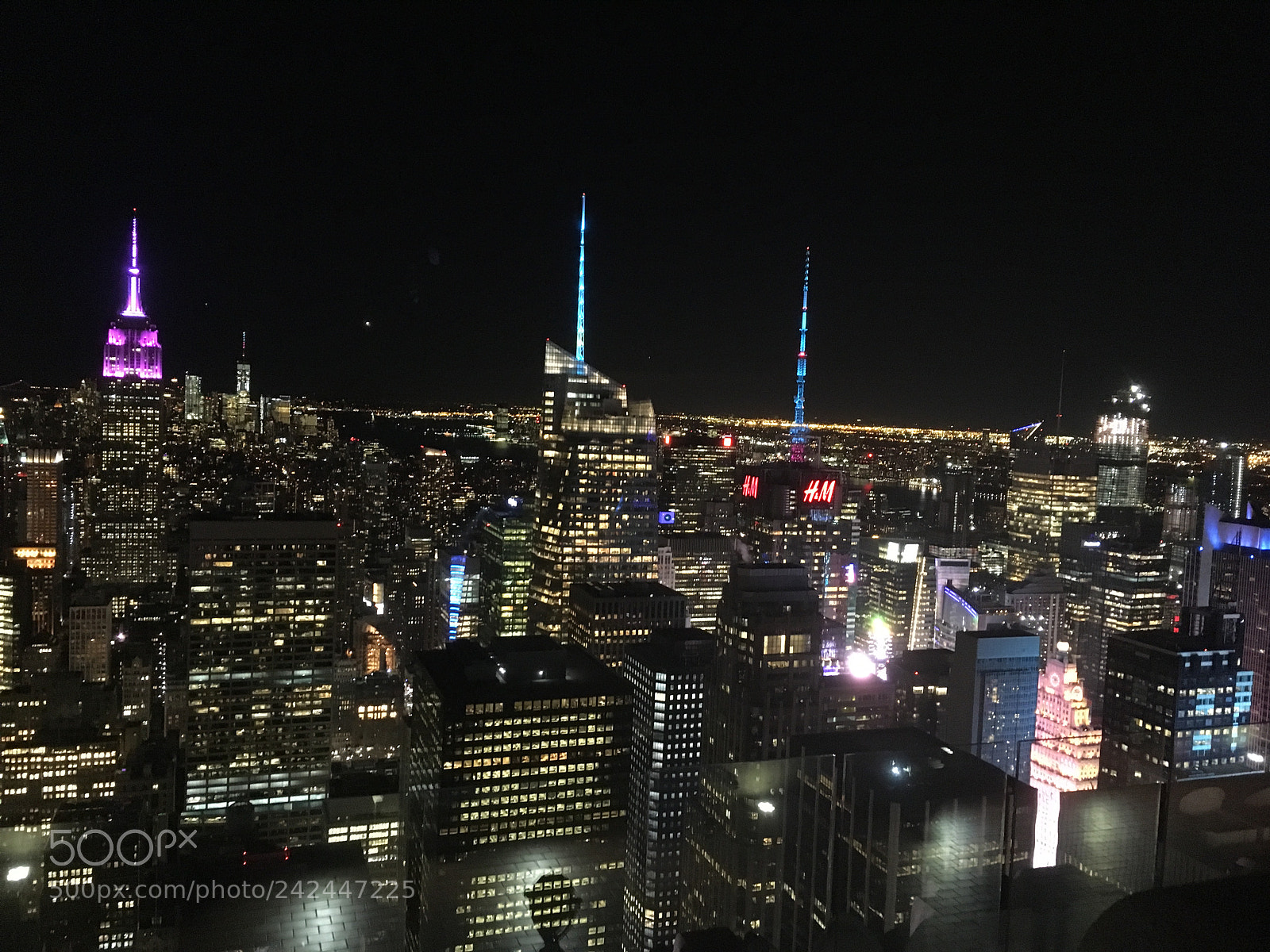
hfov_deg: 61.7
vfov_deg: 48.2
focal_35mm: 29
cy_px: 476
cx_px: 635
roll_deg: -2.7
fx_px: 1064
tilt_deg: -3.4
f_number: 2.2
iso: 640
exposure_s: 1/15
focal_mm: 4.15
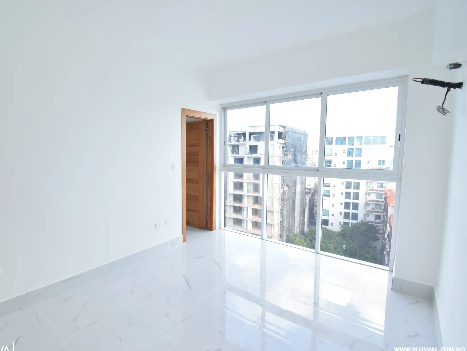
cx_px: 201
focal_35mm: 17
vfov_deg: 74.7
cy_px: 178
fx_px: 229
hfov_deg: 90.5
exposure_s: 1/60
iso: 800
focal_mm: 10
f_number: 9
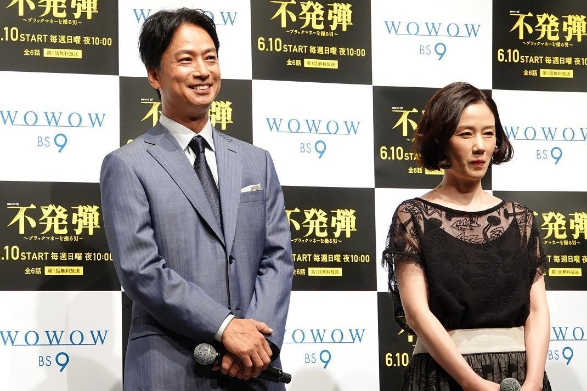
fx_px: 1630
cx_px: 294
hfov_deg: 20.4
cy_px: 196
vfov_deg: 13.7
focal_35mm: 100
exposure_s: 1/100
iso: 500
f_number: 4
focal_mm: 36.72
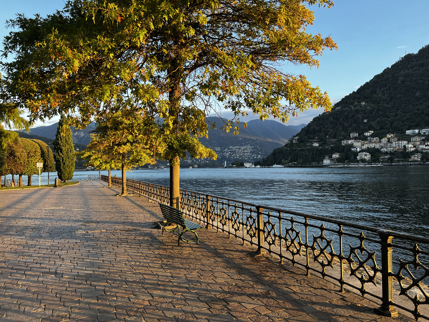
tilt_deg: +1.2
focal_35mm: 26
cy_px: 161
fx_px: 322
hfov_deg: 67.3
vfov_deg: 53.1
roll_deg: +1.4
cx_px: 214
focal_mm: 5.7
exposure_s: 1/377
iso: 50
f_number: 1.5
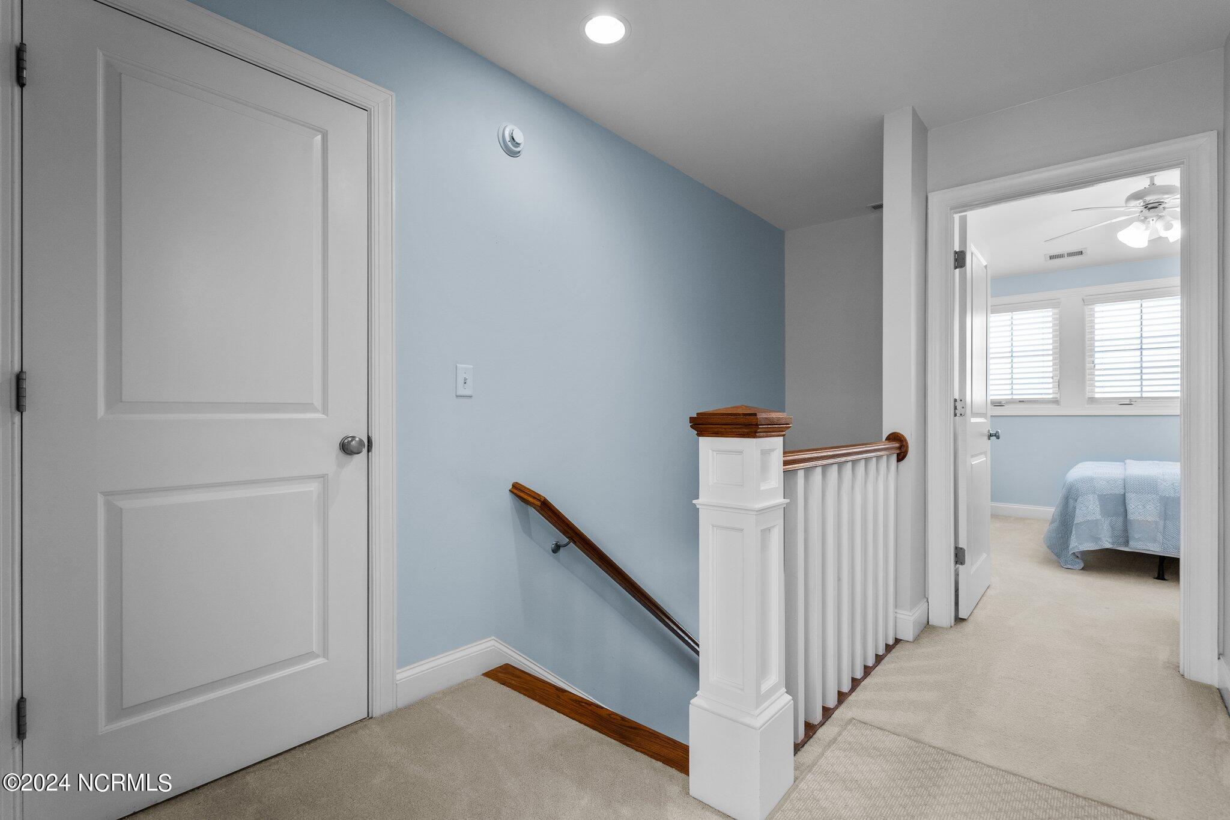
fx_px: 547
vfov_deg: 73.7
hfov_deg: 96.7
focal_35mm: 16
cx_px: 615
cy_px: 410
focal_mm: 16
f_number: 4
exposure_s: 1/50
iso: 320
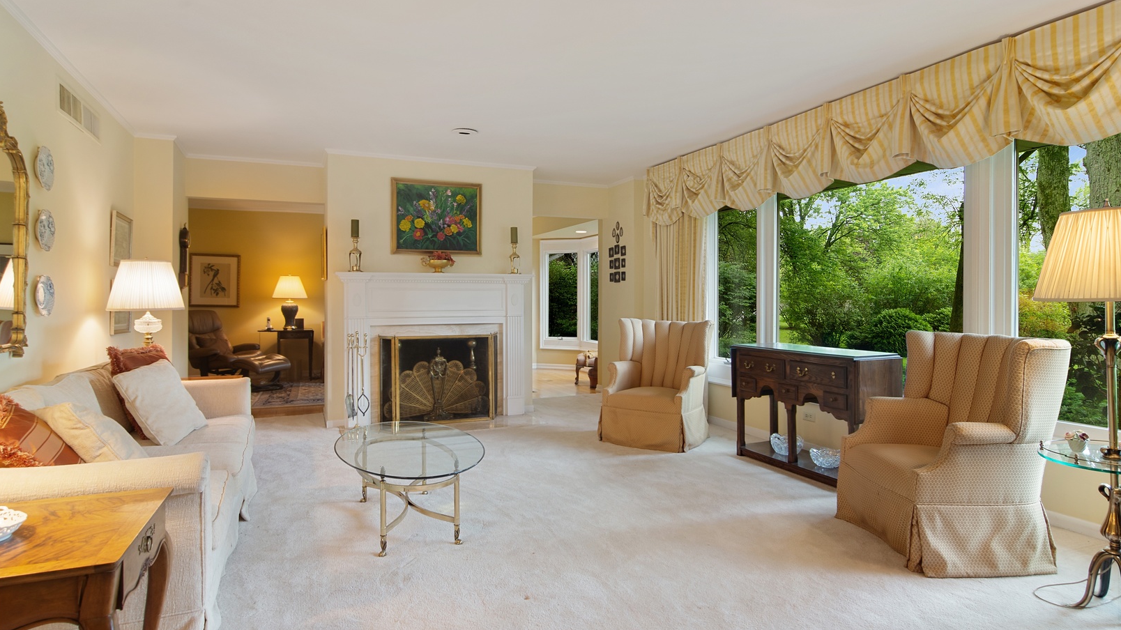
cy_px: 318
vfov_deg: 58.3
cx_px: 557
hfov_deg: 89.6
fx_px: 565
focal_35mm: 19
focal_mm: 12
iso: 200
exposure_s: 1
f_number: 8
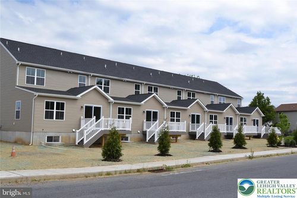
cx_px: 148
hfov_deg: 49.6
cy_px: 99
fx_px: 322
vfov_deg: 34.2
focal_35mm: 39
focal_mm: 26
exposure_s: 1/400
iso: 200
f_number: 8
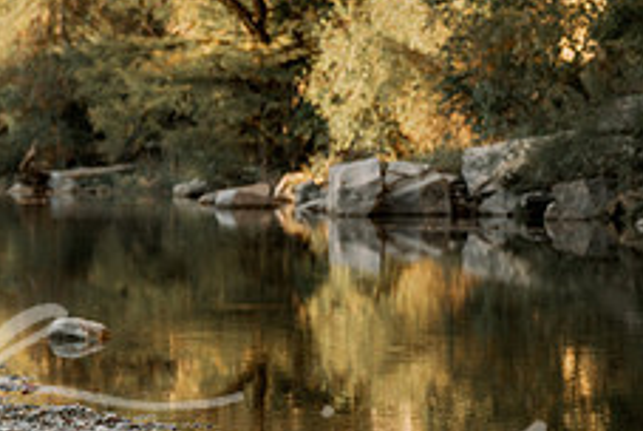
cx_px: -96
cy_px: 143
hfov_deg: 13.5
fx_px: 2647
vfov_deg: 9.3
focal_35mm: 148
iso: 160
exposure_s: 1/500
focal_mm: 58
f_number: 2.8
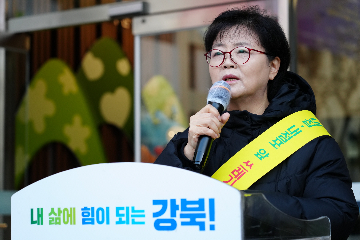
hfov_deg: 19.5
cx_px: 180
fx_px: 1050
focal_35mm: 105
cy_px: 120
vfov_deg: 13.0
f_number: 4.5
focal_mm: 105
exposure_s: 1/250
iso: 1600
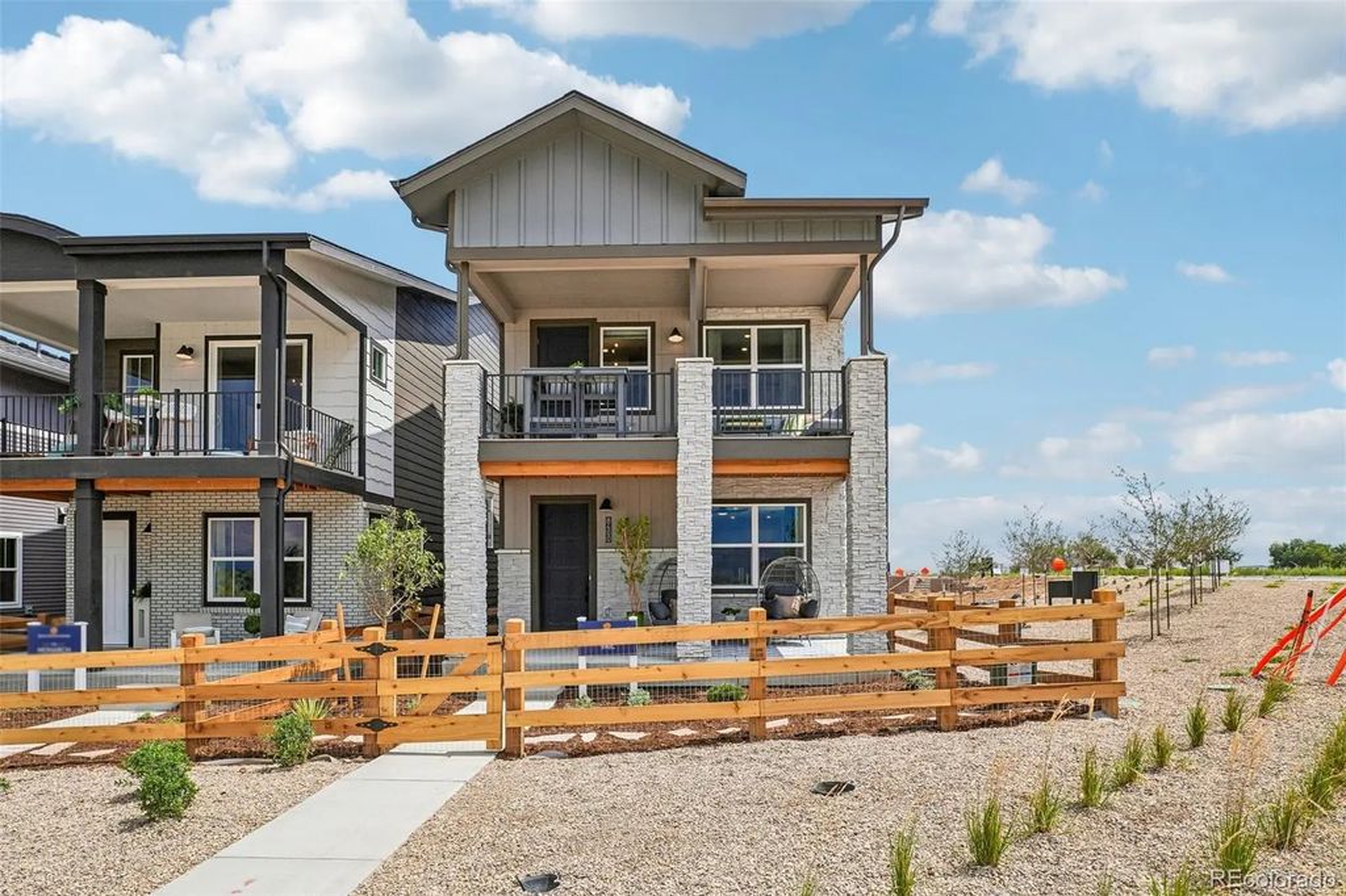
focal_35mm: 18
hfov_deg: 90.0
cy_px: 448
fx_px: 673
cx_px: 673
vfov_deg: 67.3
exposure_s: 1/500
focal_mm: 12
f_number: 8
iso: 100
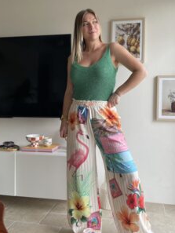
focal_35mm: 35
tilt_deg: -0.1
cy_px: 102
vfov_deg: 52.5
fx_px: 236
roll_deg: +0.2
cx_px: 94
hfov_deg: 40.7
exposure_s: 1/123
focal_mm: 4.2
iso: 32
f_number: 1.6
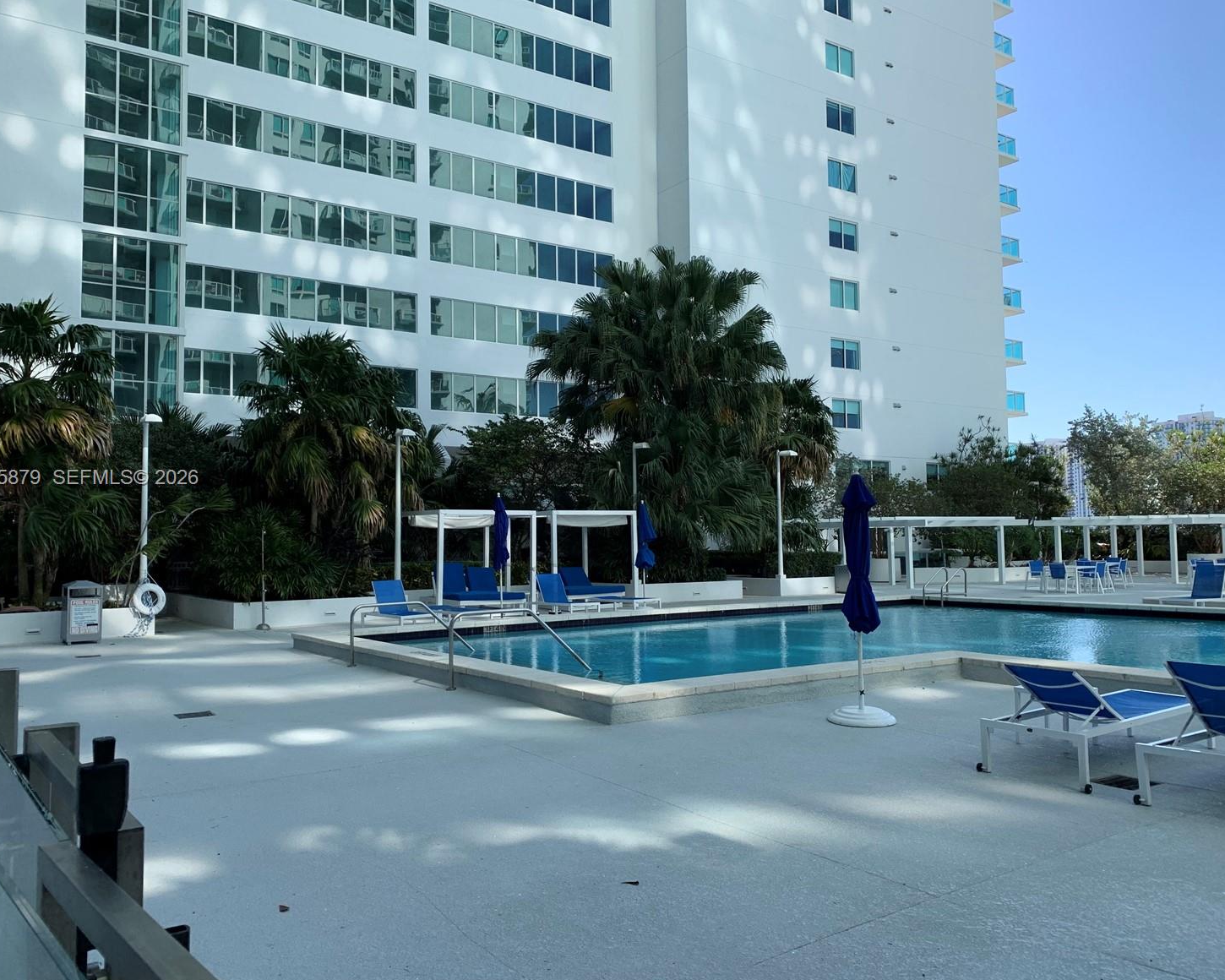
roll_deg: +1.4
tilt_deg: +2.6
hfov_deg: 62.2
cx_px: 612
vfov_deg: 51.5
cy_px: 479
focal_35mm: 28
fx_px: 1015
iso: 25
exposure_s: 1/1235
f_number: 1.8
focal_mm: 4.25
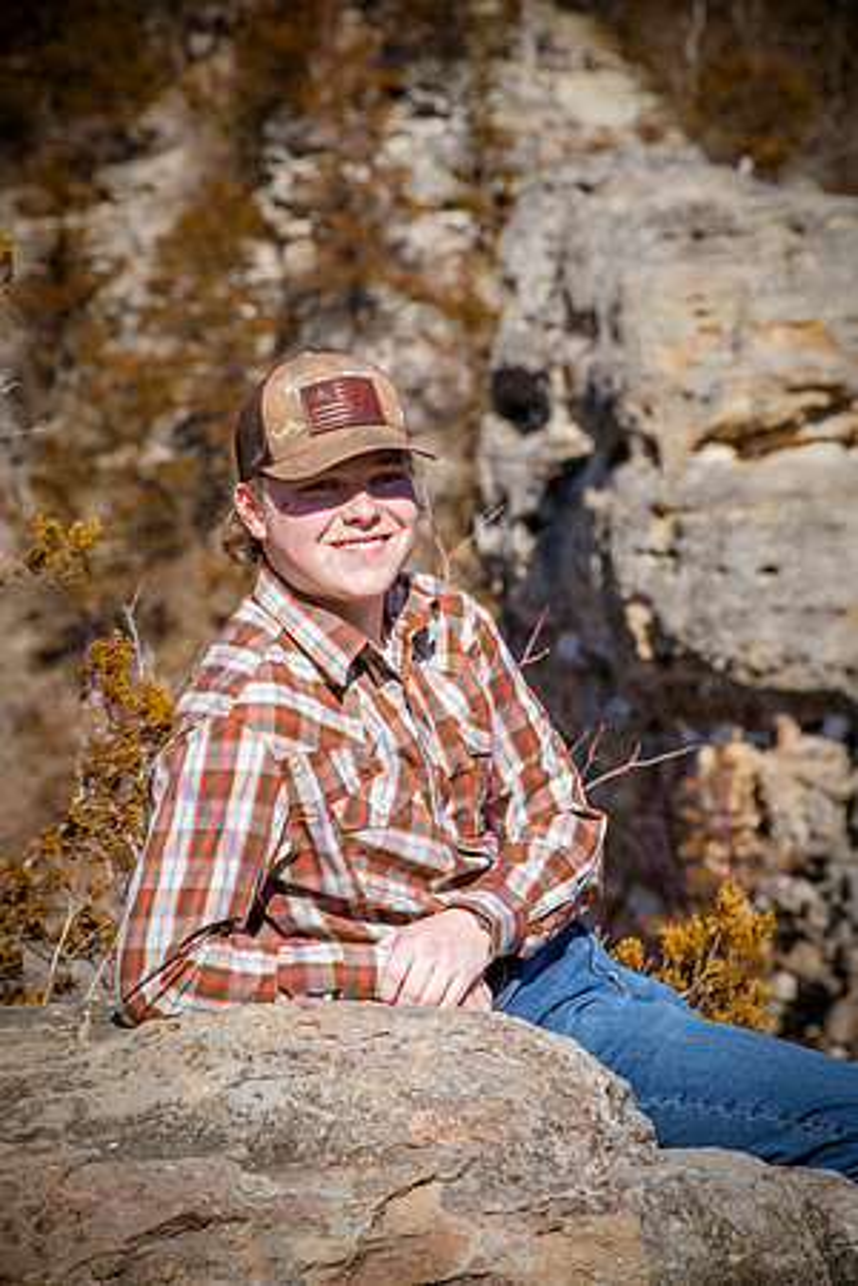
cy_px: 643
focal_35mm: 155
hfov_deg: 8.9
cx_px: 429
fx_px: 5541
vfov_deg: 13.2
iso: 800
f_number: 11
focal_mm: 155
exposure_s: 1/1000
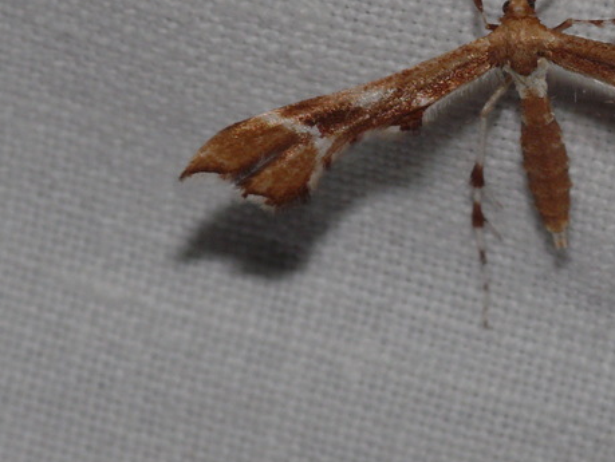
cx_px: 507
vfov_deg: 4.3
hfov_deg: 5.7
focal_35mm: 349
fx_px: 6205
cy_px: 125
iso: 200
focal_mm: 39.8
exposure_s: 1/640
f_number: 11
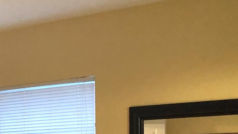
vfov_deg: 11.8
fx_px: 631
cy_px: 172
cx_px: -126
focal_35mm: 100
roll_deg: +0.1
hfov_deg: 18.7
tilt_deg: +2.8
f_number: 1.8
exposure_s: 1/8
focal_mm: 4
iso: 100
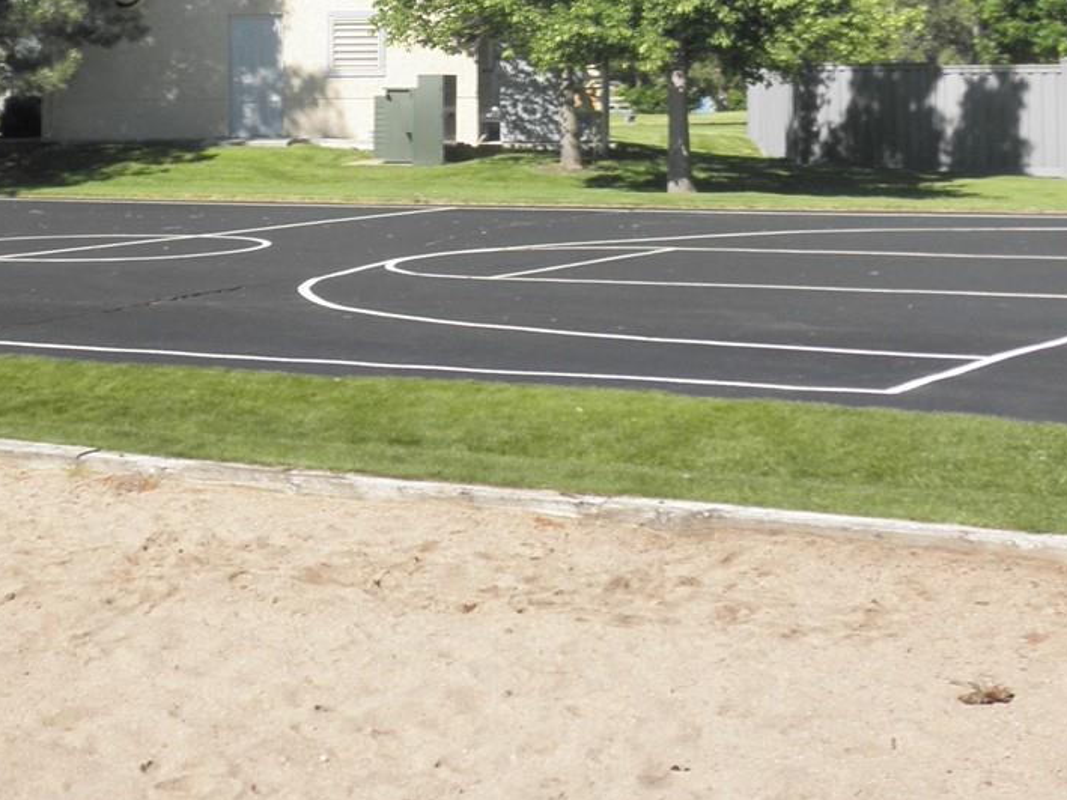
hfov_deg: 24.5
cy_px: 24
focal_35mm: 79
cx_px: 281
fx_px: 2436
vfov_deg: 18.3
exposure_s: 1/100
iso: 64
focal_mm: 6.1
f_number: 9.1
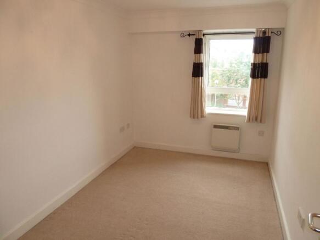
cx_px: 160
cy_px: 120
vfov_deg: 54.9
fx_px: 231
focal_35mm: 25
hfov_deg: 69.4
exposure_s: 1/30
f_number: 3.3
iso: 125
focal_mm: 4.1
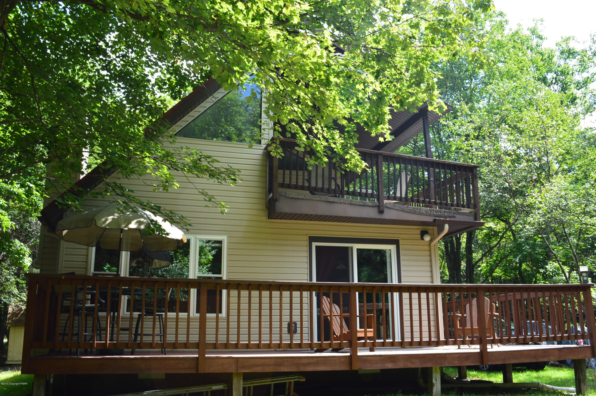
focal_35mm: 33
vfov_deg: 39.9
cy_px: 198
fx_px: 546
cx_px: 298
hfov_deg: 57.3
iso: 400
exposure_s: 1/160
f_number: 9
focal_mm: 22
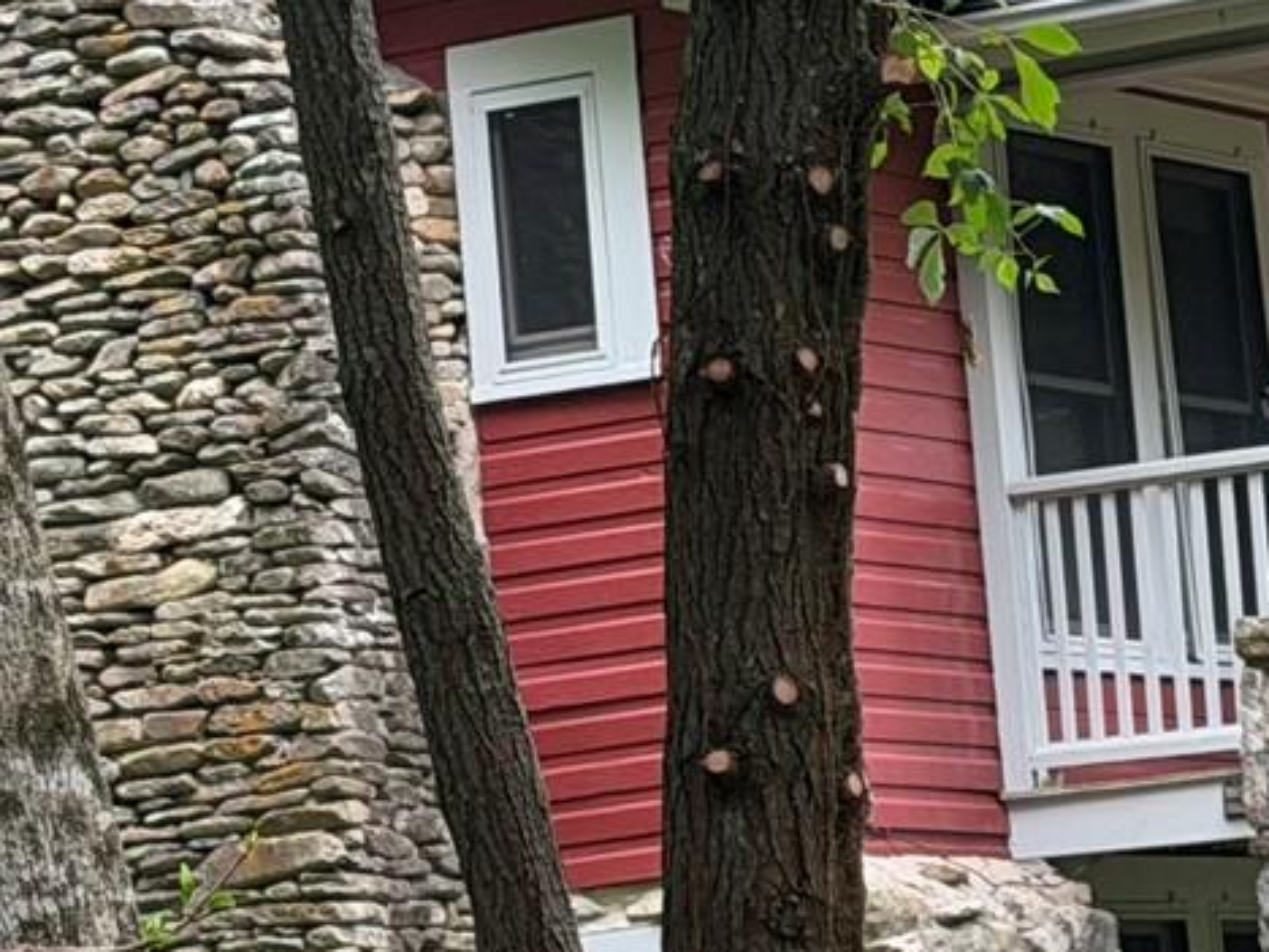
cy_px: 689
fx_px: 7698
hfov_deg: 9.4
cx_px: 561
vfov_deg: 7.1
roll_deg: +4.8
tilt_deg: +4.6
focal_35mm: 210
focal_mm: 6.76
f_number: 1.78
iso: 100
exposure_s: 1/193
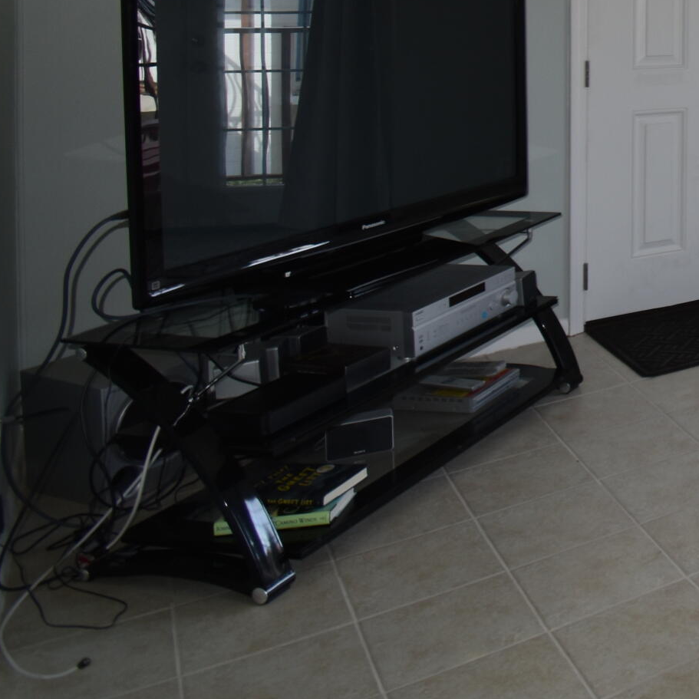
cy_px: 25
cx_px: 1067
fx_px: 960
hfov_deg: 27.1
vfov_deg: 36.6
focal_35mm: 42
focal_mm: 10
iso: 100
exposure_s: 1/30
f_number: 5.6
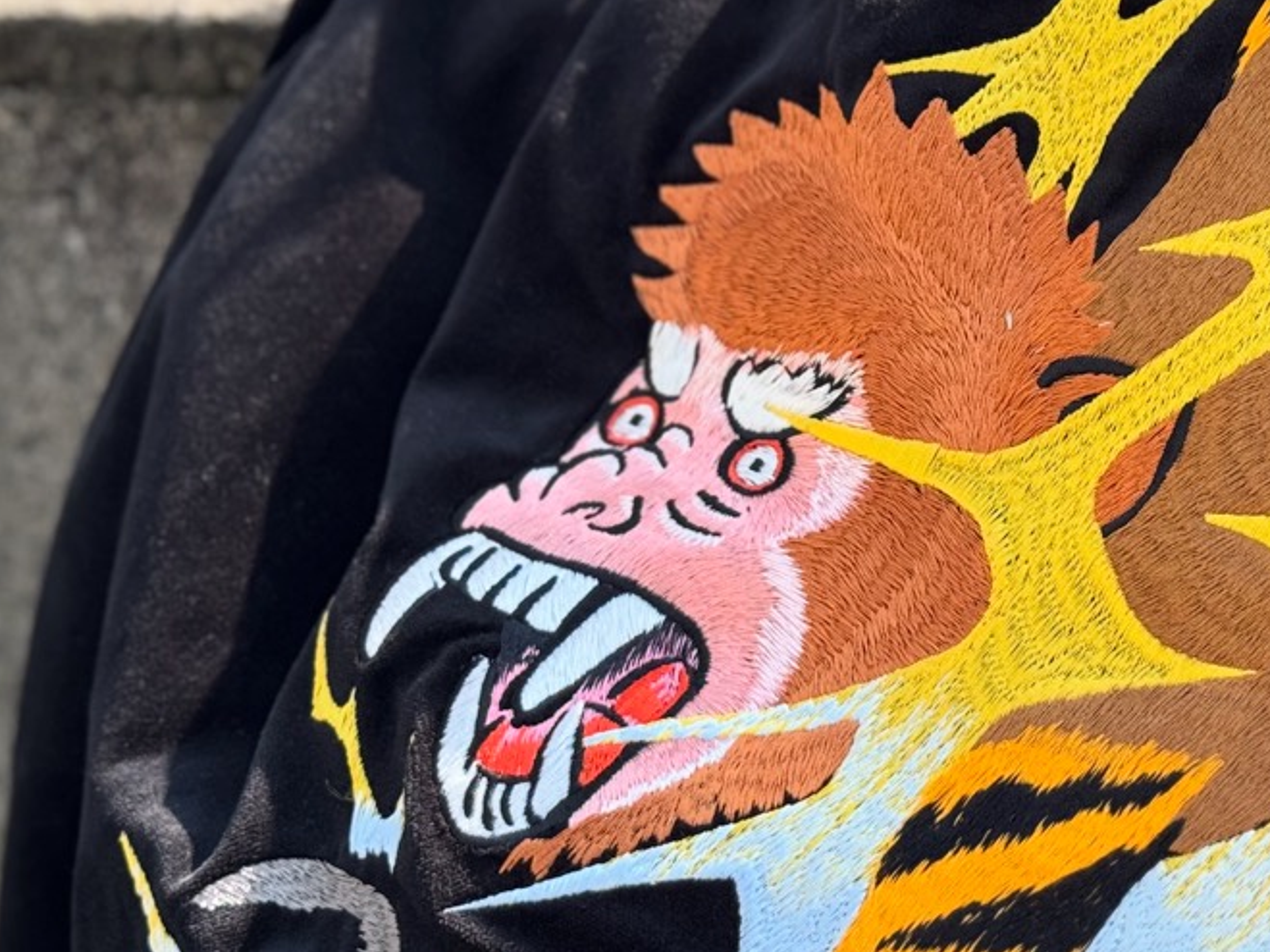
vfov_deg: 14.5
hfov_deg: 19.0
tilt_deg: -12.3
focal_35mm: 102
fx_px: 3742
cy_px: 391
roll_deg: +2.1
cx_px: 1102
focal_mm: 6.76
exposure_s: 1/1193
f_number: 1.78
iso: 64
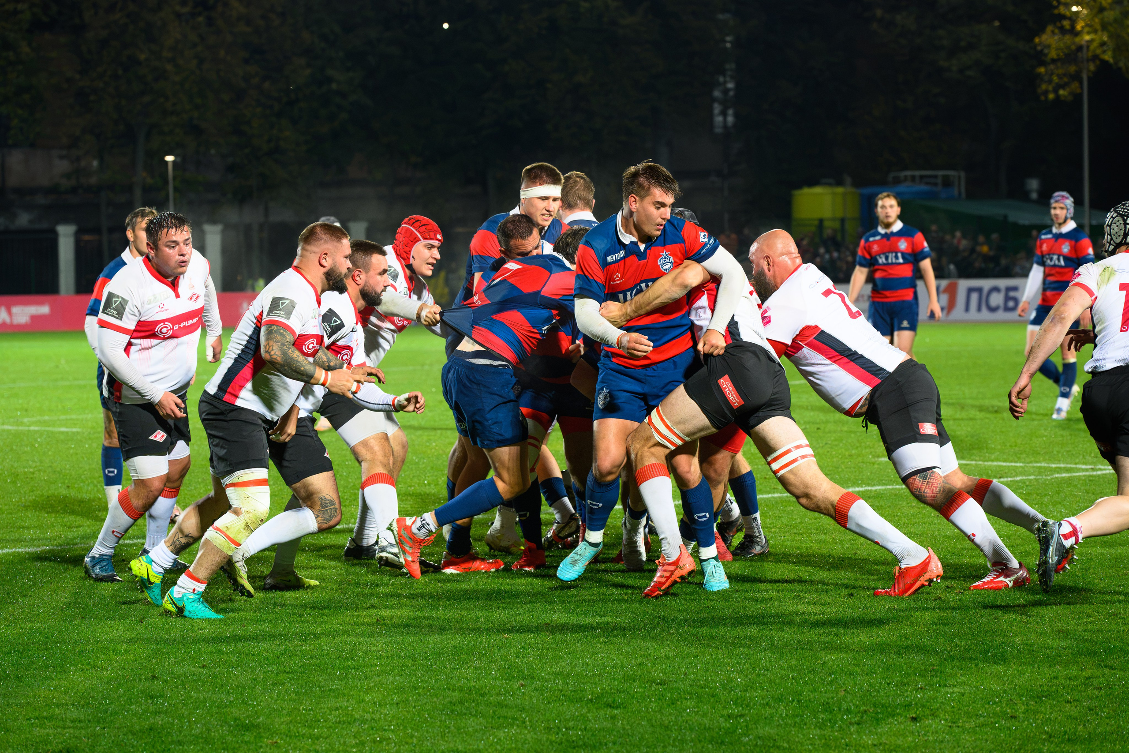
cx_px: 528
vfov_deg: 11.0
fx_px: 3898
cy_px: 376
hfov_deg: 16.5
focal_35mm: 124
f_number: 5
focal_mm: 110
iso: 5000
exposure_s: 1/1000
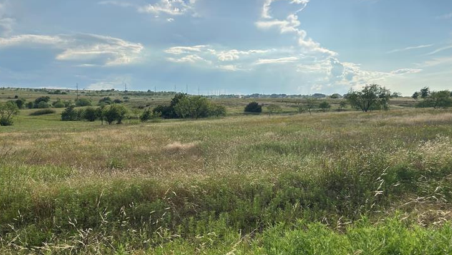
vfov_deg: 29.6
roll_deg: -0.7
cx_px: 181
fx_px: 479
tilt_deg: -6.3
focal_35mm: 40
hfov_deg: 50.2
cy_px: 158
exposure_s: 1/8696
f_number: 1.5
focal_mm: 5.7
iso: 50
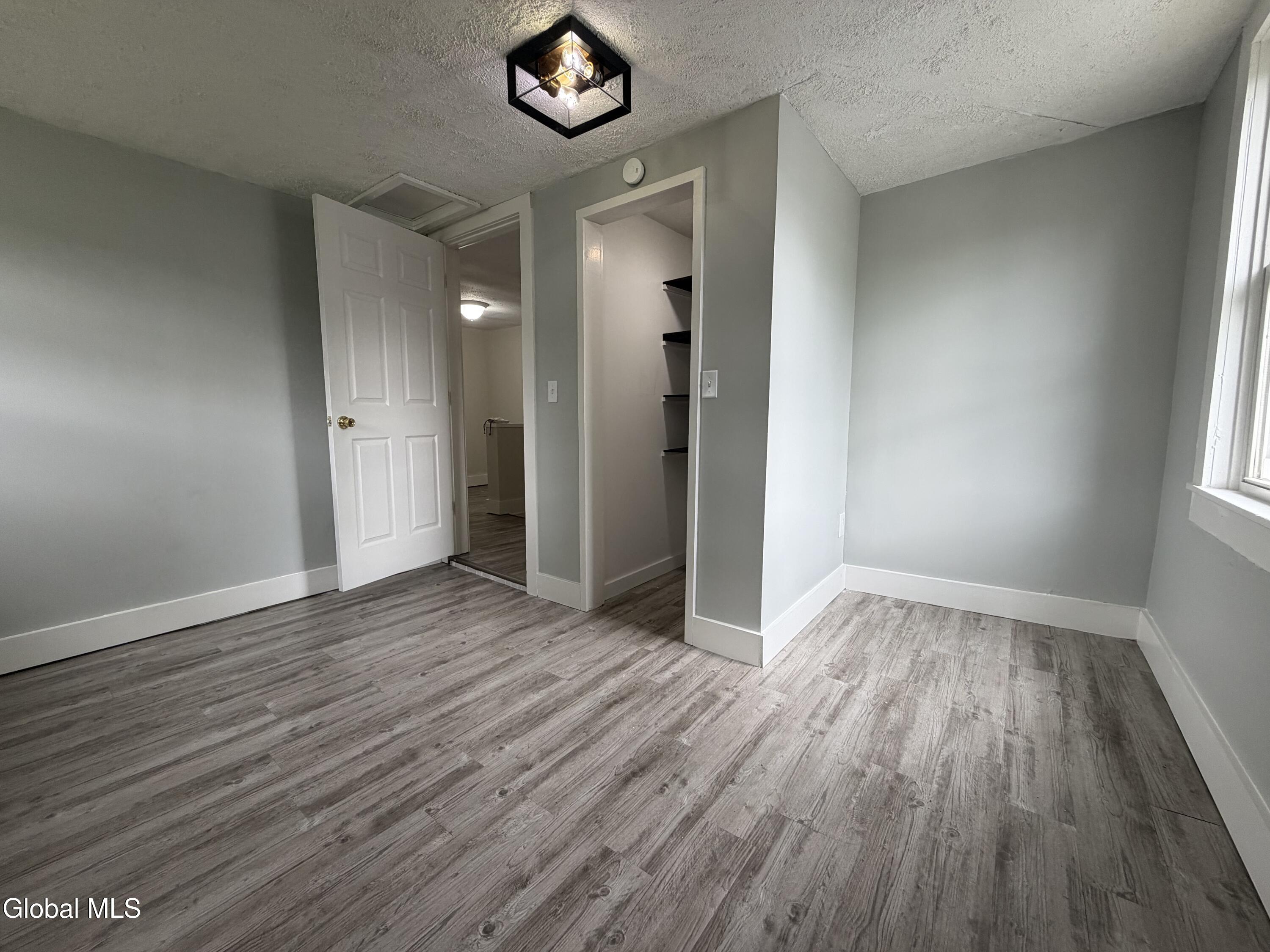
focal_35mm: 14
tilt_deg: -7.1
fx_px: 514
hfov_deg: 102.1
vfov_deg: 85.7
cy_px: 476
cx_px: 635
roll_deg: -0.5
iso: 160
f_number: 2.2
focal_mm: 2.22
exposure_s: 1/120
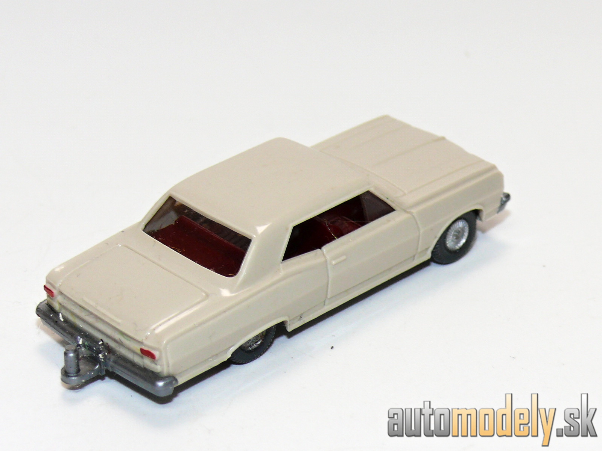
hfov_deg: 14.7
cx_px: 301
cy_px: 226
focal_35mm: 134
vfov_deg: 11.1
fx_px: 2330
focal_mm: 15.9
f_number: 4
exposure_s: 1/30
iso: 100
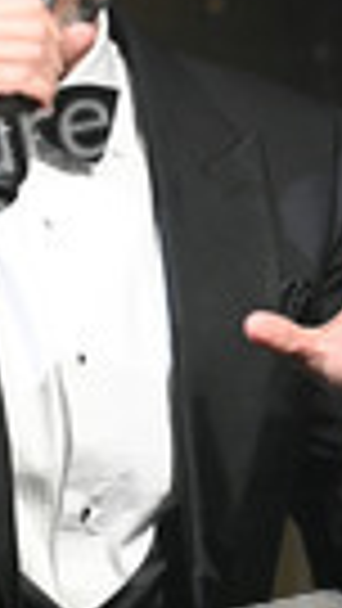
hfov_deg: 1.3
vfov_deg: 2.3
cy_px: 432
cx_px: 27
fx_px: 15016
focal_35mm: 932
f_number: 5.6
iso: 8000
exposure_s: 1/320
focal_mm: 300
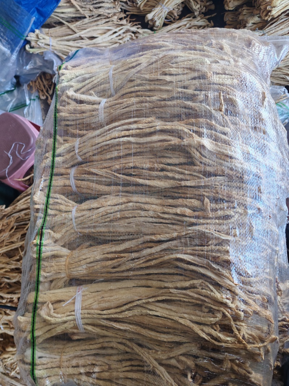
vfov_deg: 65.3
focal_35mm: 27
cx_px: 144
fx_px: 301
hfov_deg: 51.3
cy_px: 193
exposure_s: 1/100
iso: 80
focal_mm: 5.52
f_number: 1.95
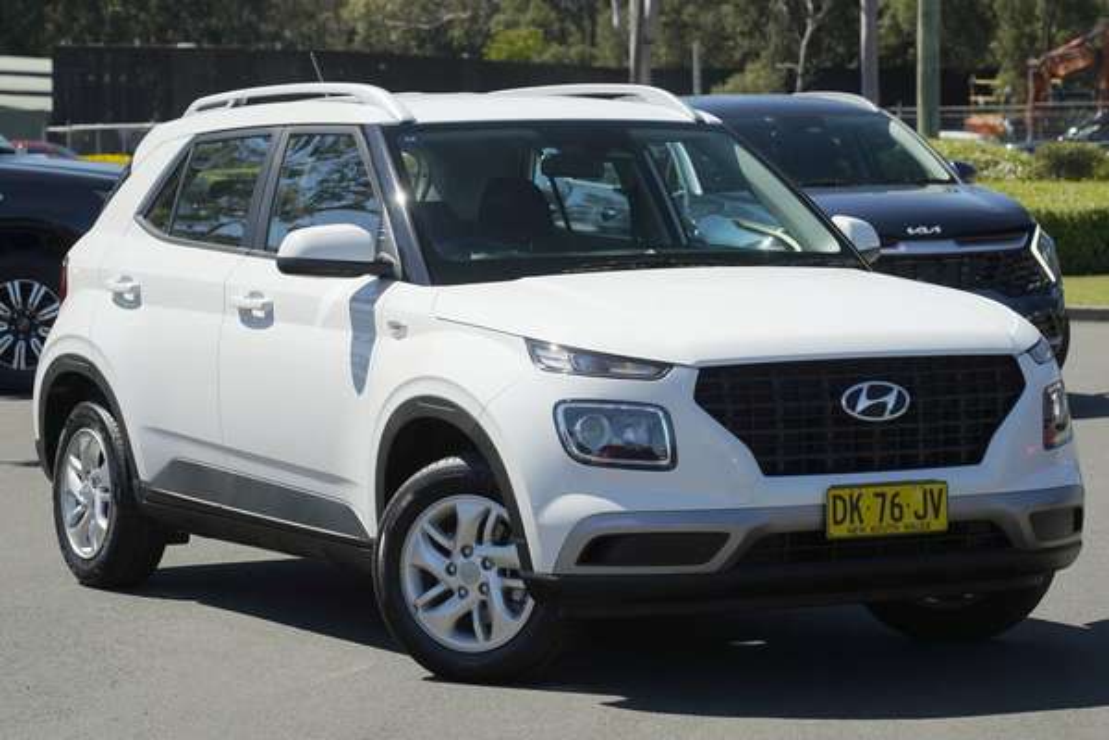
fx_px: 3234
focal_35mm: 105
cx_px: 554
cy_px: 370
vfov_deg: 13.0
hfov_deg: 19.5
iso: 1000
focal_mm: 105
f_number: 7.1
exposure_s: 1/2000
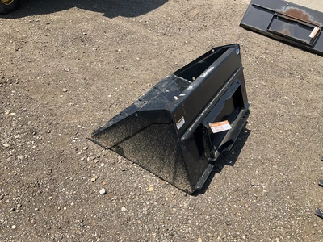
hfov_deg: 61.7
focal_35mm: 29
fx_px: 271
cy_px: 121
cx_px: 162
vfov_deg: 48.2
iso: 25
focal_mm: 3
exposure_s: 1/1250
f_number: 1.8
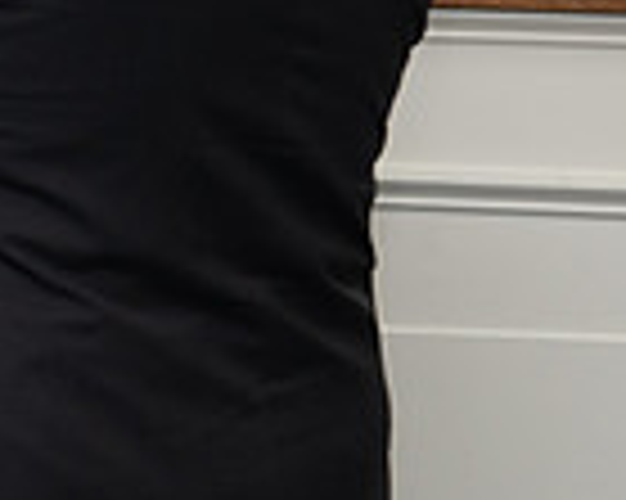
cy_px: 97
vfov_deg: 5.1
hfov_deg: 6.2
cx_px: -428
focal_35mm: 305
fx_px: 5647
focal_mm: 75
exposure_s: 1/160
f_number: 4.9
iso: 800
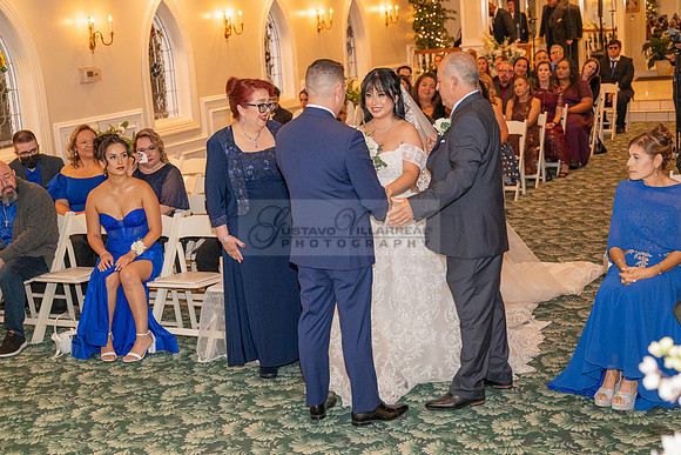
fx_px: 988
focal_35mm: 52
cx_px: 361
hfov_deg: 38.0
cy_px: 213
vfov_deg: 25.9
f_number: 3.5
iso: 1600
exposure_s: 1/125
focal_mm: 48
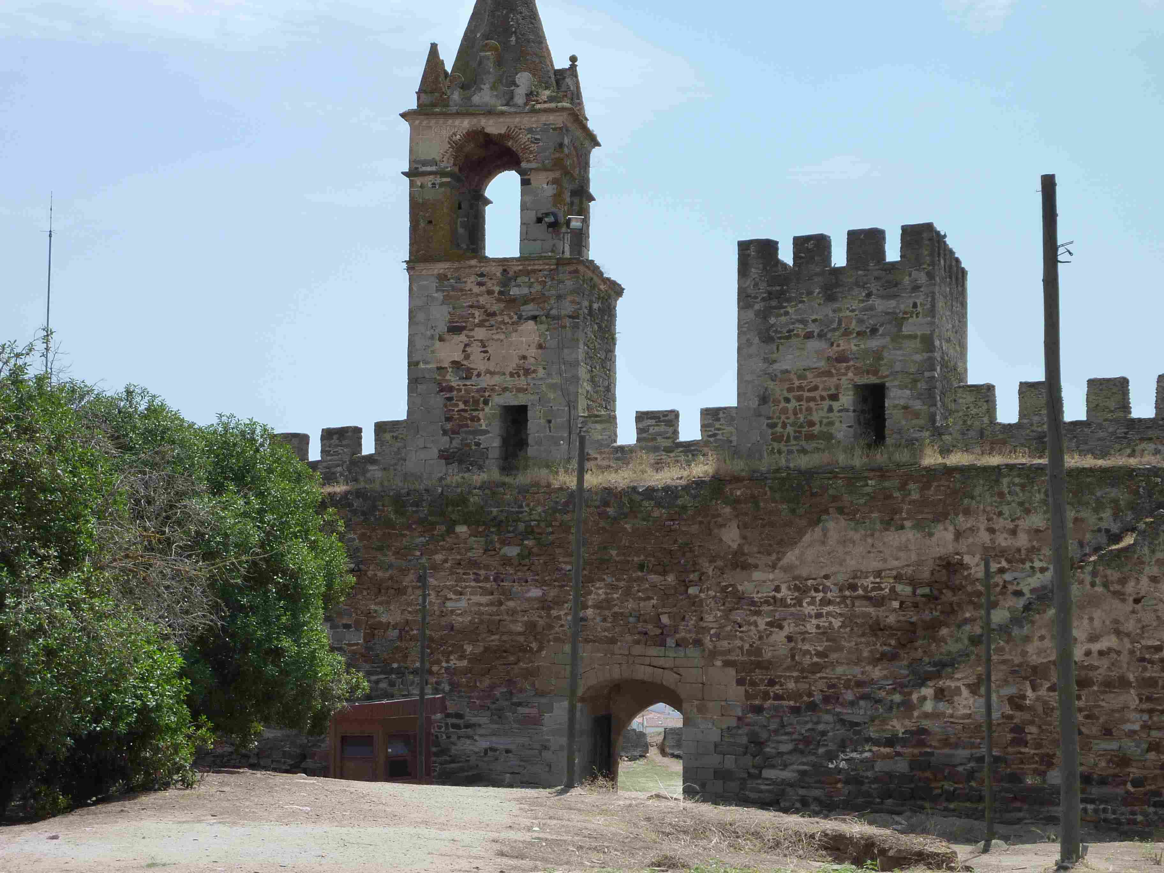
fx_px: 2118
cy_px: 436
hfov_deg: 30.7
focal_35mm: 63
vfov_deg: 23.3
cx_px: 582
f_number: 5.6
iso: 125
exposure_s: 1/400
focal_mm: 10.3
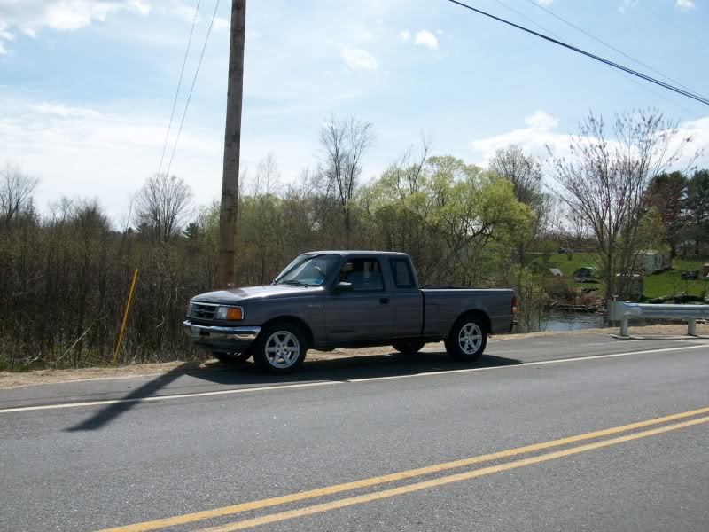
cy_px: 266
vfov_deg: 41.8
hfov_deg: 54.0
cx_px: 354
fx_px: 696
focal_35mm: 34
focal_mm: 5.7
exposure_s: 1/498
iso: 64
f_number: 5.5
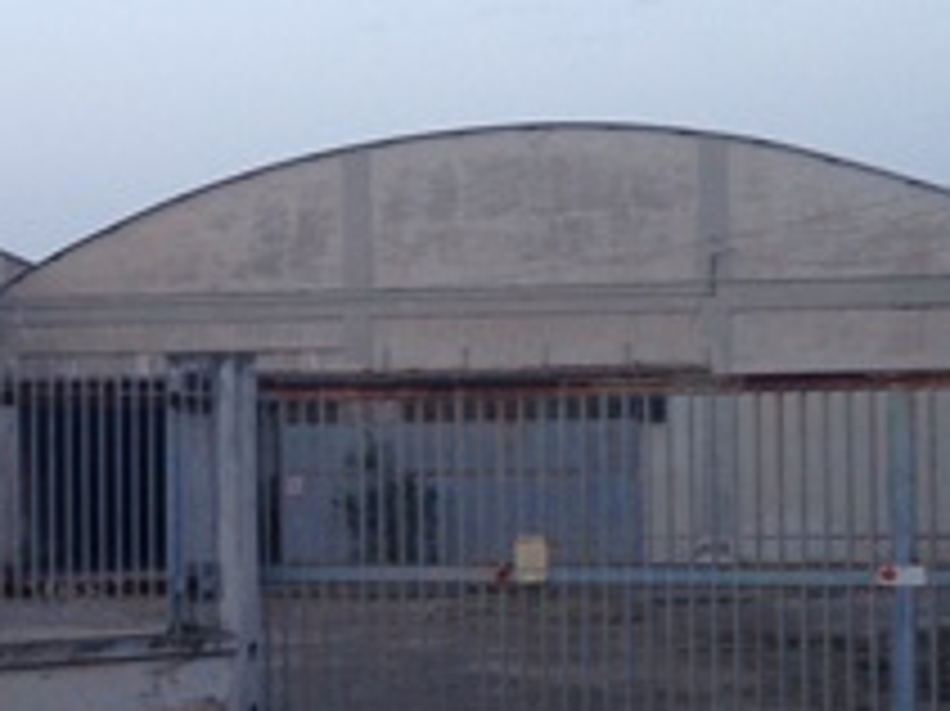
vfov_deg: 14.8
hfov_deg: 18.7
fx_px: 2743
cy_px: 468
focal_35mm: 100
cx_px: -149
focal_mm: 4.12
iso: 50
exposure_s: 1/40
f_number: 2.4
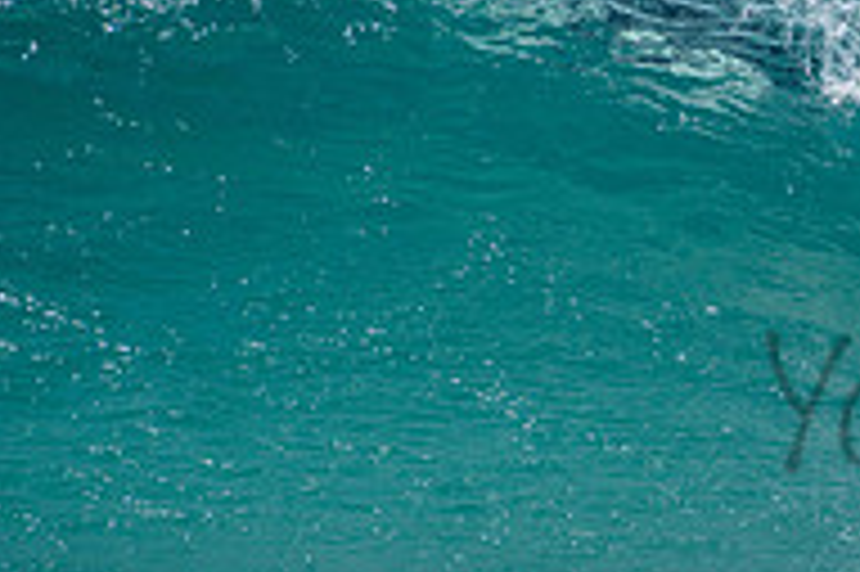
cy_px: 269
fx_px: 44561
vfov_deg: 0.7
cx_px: 1478
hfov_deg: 1.1
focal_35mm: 1867
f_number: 5.6
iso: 80
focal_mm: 500
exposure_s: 1/2000
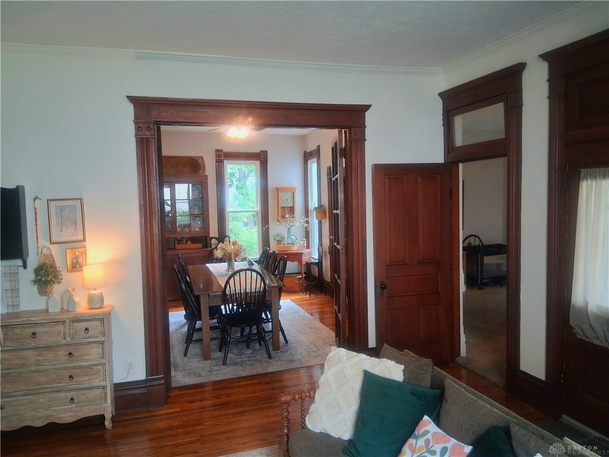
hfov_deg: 67.3
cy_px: 228
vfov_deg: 53.1
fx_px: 457
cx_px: 304
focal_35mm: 26
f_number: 1.8
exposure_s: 1/50
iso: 320
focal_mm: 3.98
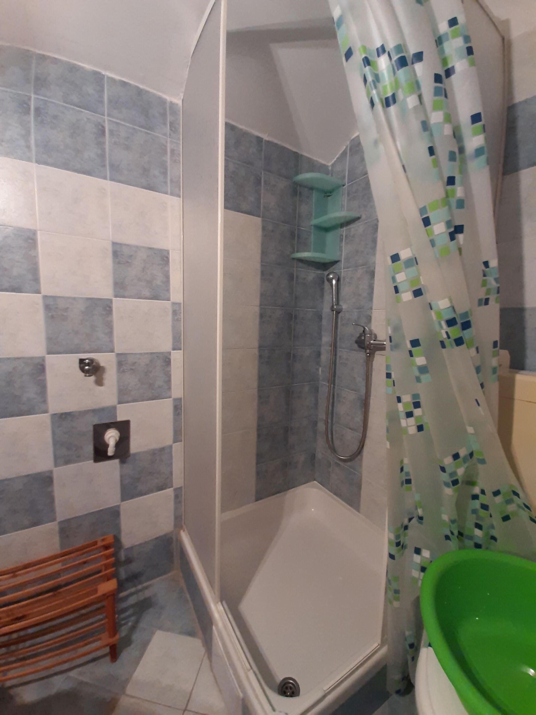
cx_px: 268
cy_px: 358
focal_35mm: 13
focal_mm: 1.42
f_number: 2.2
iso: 200
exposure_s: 1/25
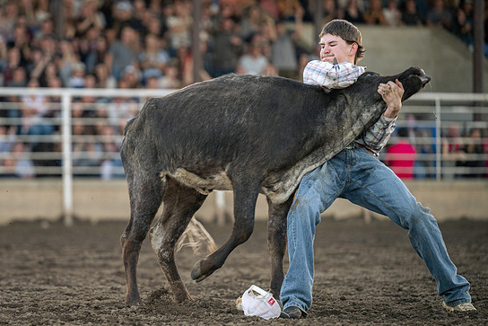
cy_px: 193
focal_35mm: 239
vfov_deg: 5.8
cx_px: 152
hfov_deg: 8.6
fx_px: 3240
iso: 400
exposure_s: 1/400
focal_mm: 160
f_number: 2.8
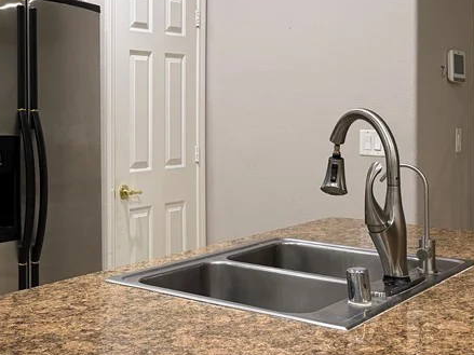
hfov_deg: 32.7
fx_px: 767
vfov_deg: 25.8
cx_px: 52
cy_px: 90
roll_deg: -0.6
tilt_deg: +0.0
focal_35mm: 56
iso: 200
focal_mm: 6.76
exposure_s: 1/60
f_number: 1.78
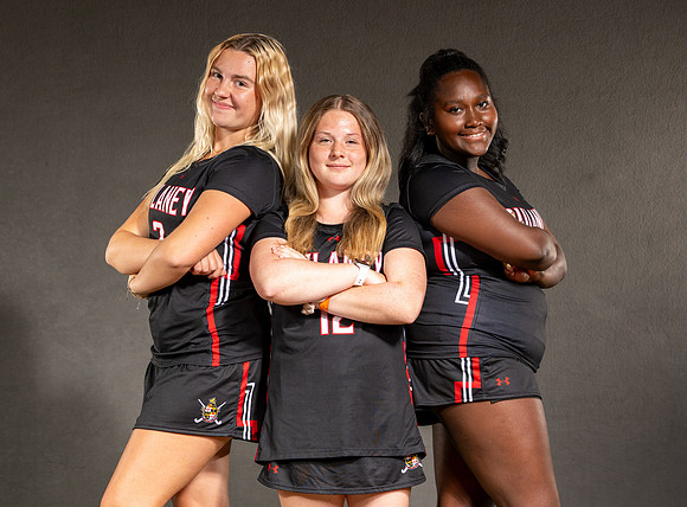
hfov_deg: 19.9
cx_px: 336
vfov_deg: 14.7
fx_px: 1958
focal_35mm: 99
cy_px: 211
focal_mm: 70
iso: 160
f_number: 6.3
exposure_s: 1/80
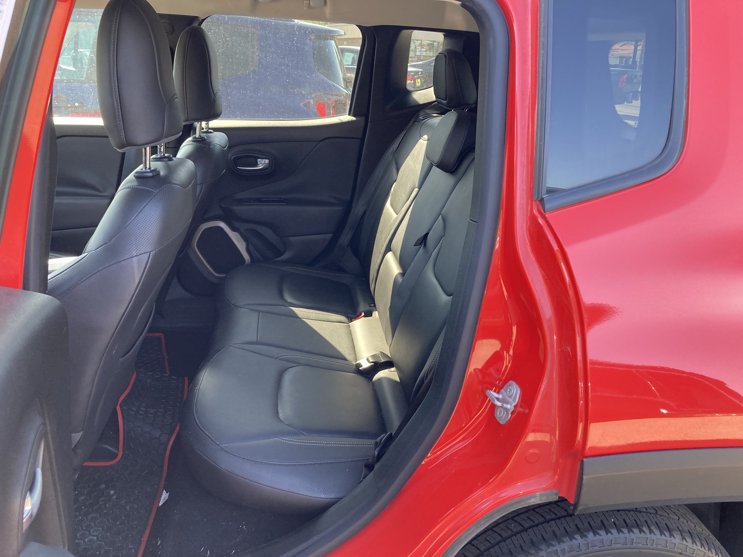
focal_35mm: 28
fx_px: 601
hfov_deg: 63.4
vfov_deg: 49.7
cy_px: 278
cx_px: 372
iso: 64
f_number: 1.8
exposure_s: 1/121
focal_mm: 3.99
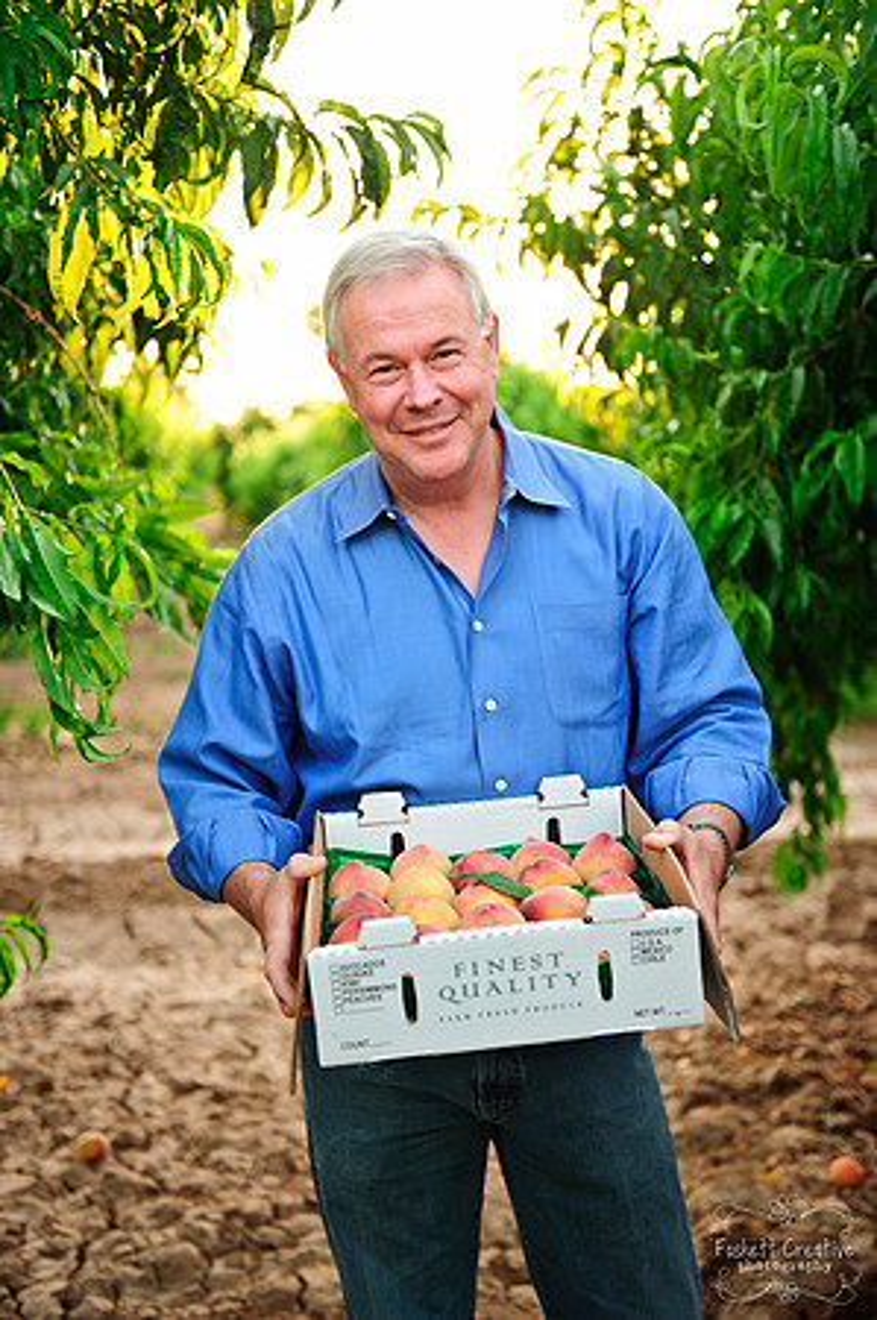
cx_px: 438
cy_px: 660
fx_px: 1831
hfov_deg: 26.9
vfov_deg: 39.6
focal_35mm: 50
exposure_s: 1/125
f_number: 2.8
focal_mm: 50
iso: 200
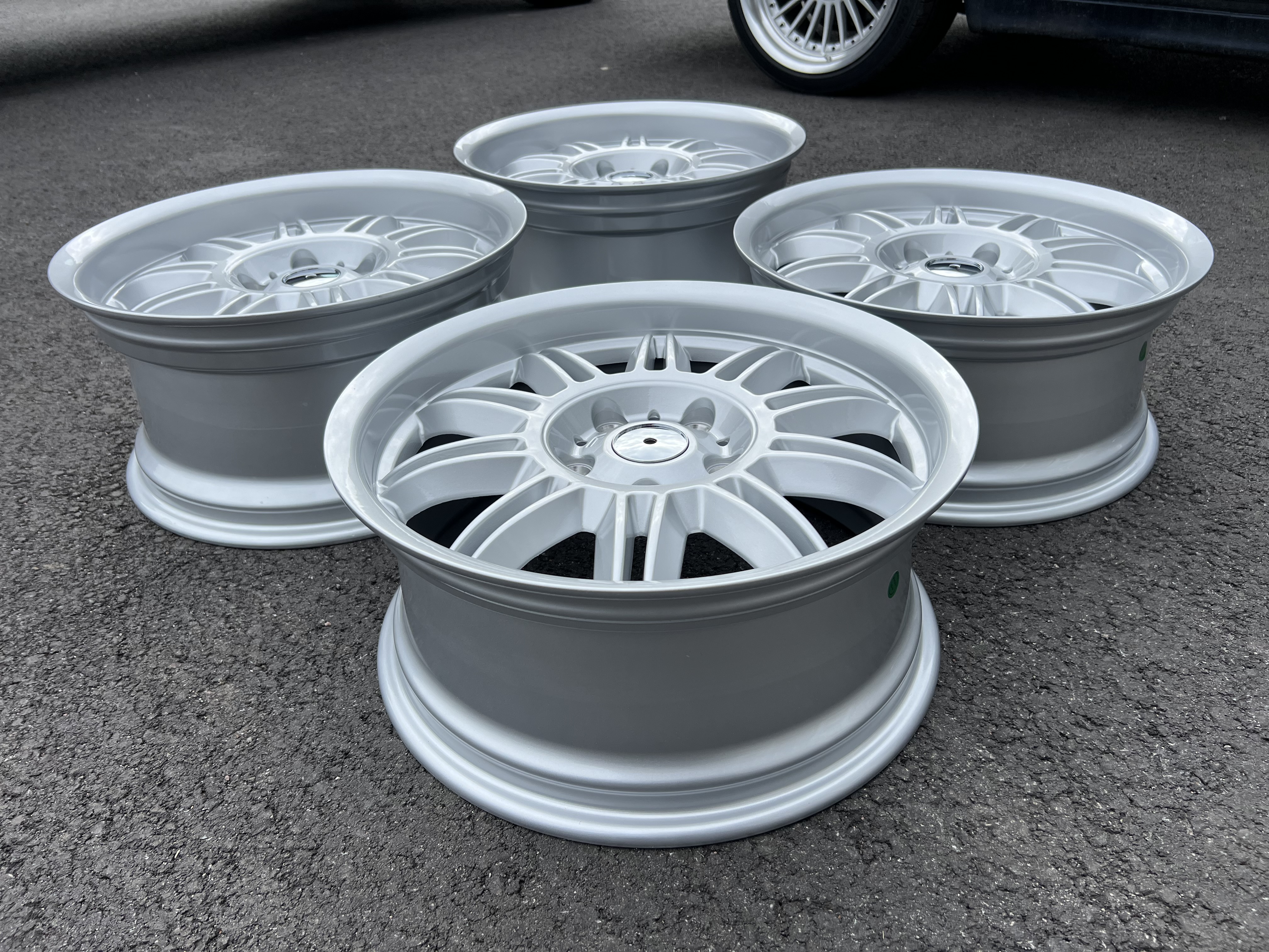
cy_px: 476
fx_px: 953
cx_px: 634
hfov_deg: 67.3
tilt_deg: -33.4
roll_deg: +1.2
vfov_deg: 53.1
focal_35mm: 26
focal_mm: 5.7
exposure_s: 1/2353
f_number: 1.5
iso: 50
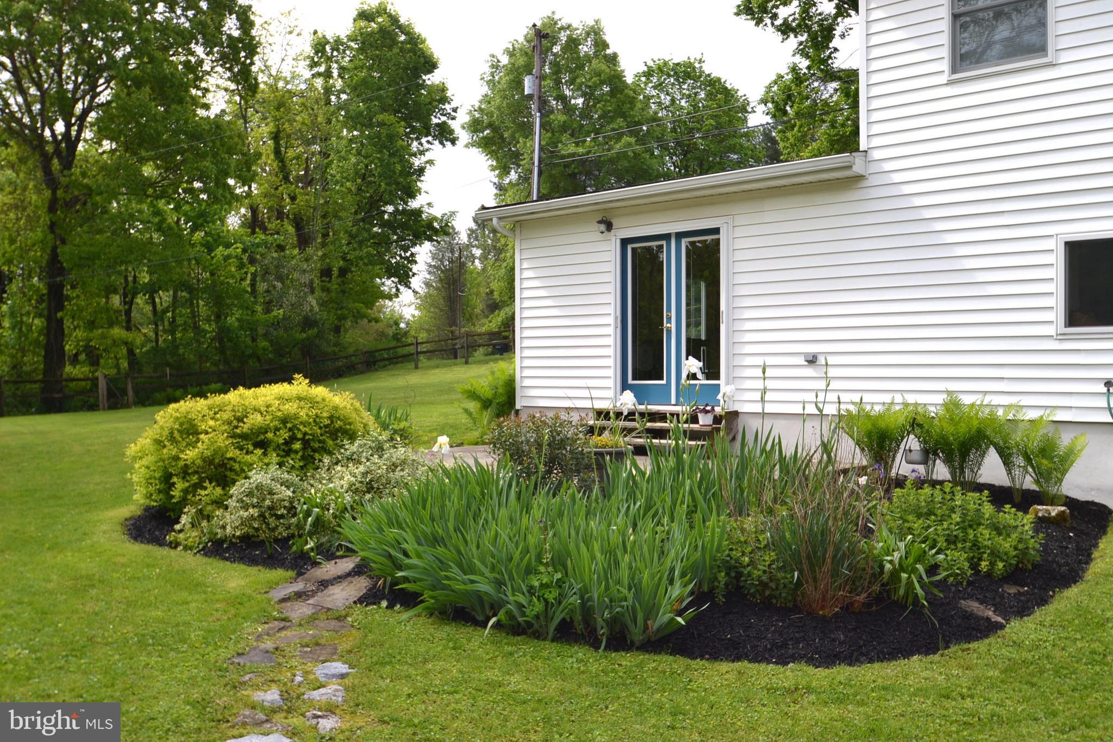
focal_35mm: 32
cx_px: 556
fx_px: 974
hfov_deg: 59.5
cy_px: 371
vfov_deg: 41.7
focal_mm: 21
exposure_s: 1/160
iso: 100
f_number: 6.3
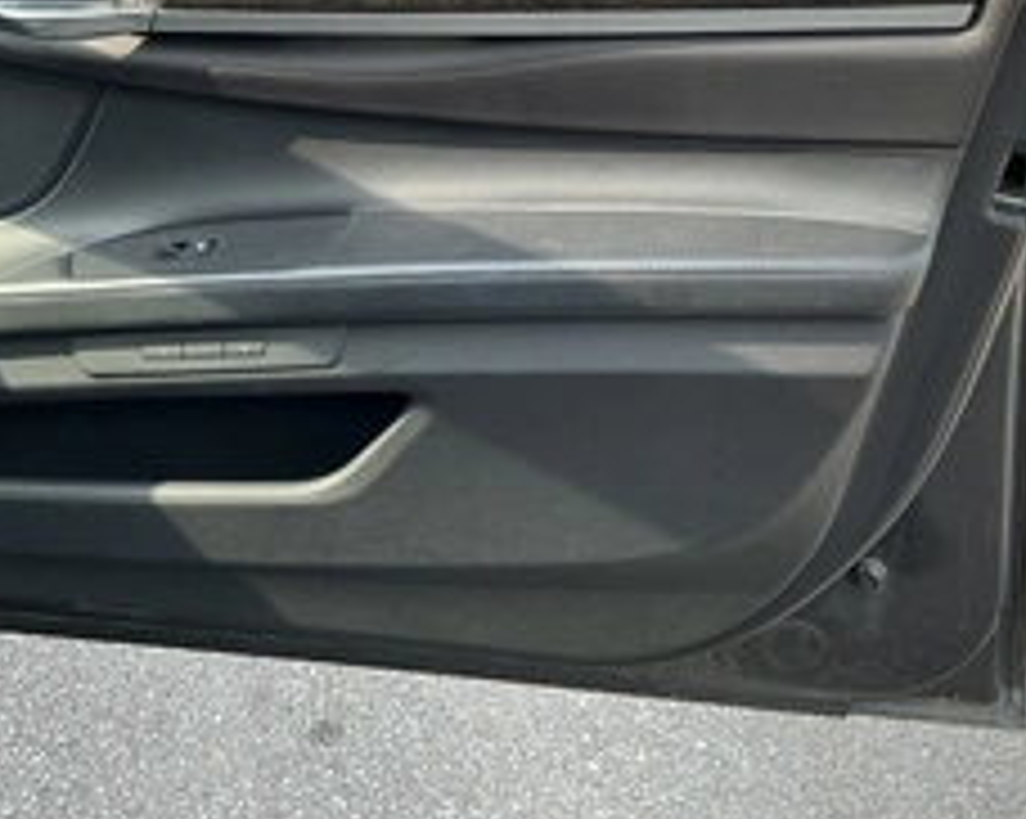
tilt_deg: -19.0
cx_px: 382
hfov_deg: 38.6
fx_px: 1456
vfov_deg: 30.8
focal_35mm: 48
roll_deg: +0.1
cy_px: 189
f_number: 1.8
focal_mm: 3
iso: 20
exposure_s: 1/194
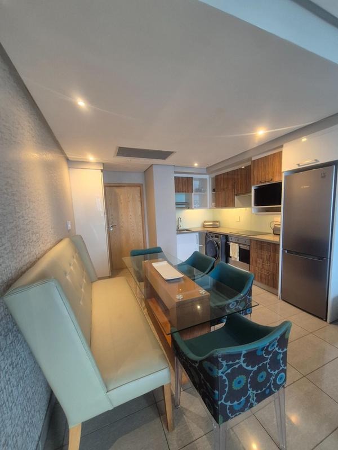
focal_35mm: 13
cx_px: 169
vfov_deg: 106.2
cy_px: 225
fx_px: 169
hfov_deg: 89.9
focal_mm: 1.74
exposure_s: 1/50
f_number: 2.2
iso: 200
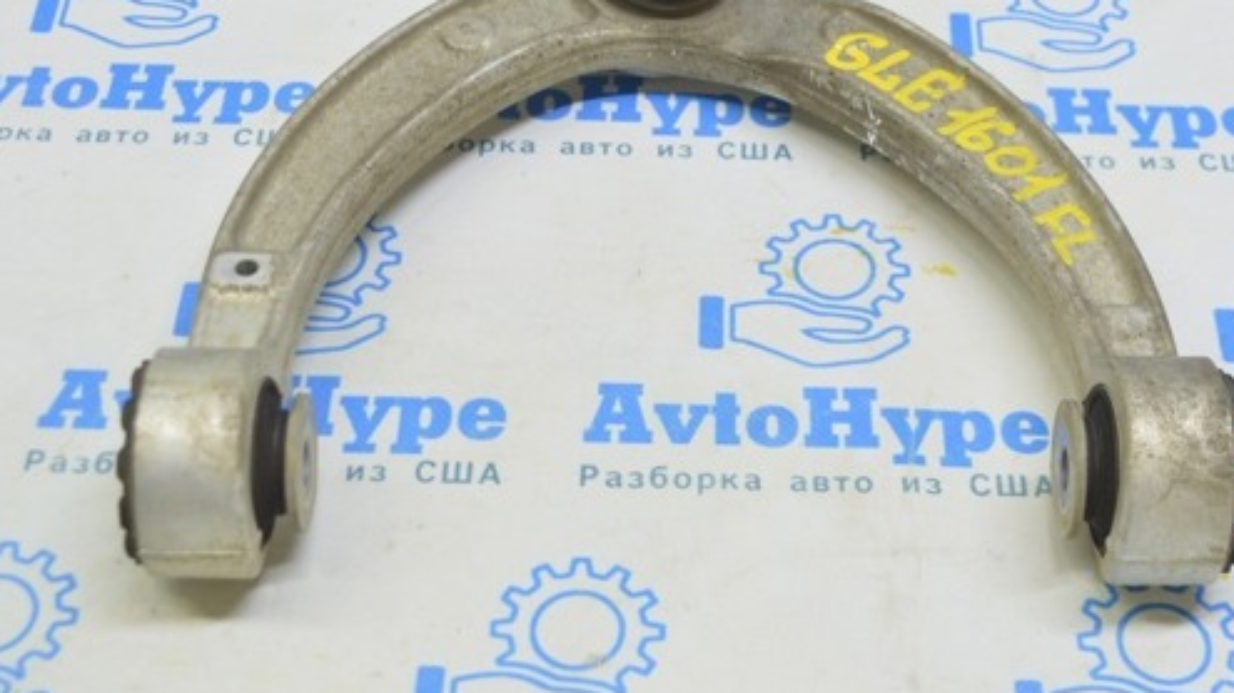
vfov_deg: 17.4
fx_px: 2257
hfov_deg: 30.6
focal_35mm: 69
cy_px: 173
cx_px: 671
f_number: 5.6
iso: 400
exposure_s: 1/20
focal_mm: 34
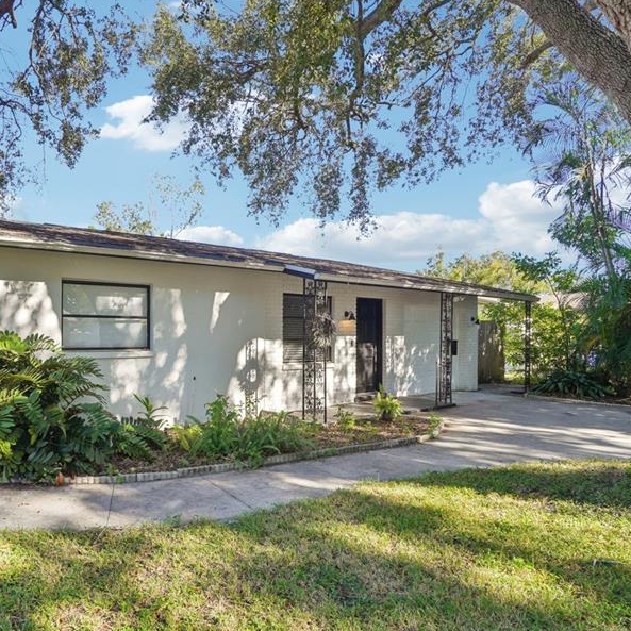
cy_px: 342
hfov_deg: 67.8
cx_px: 213
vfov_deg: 69.5
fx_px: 454
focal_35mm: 22
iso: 100
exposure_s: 1/60
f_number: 8
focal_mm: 10
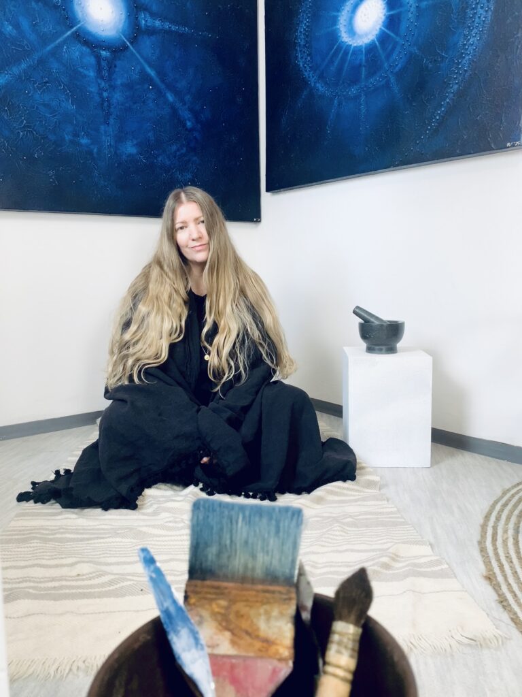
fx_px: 523
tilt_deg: -6.0
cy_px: 348
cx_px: 261
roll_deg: +0.7
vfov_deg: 67.3
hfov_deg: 53.1
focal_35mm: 26
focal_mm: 4.25
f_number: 1.8
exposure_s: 1/50
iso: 64
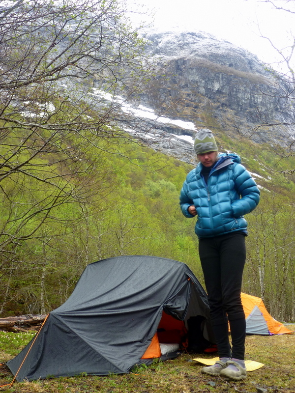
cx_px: 148
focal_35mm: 36
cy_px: 196
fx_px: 409
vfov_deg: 51.4
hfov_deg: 39.7
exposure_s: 1/30
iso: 80
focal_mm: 6.4
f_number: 3.9
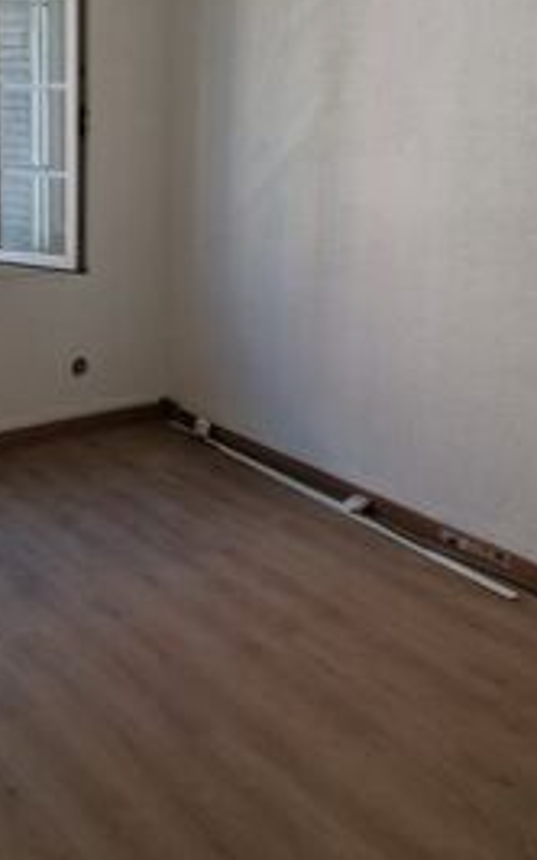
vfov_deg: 43.1
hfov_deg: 27.2
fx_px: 1078
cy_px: 309
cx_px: 81
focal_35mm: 46
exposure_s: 1/100
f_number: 1.8
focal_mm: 4.75
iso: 64
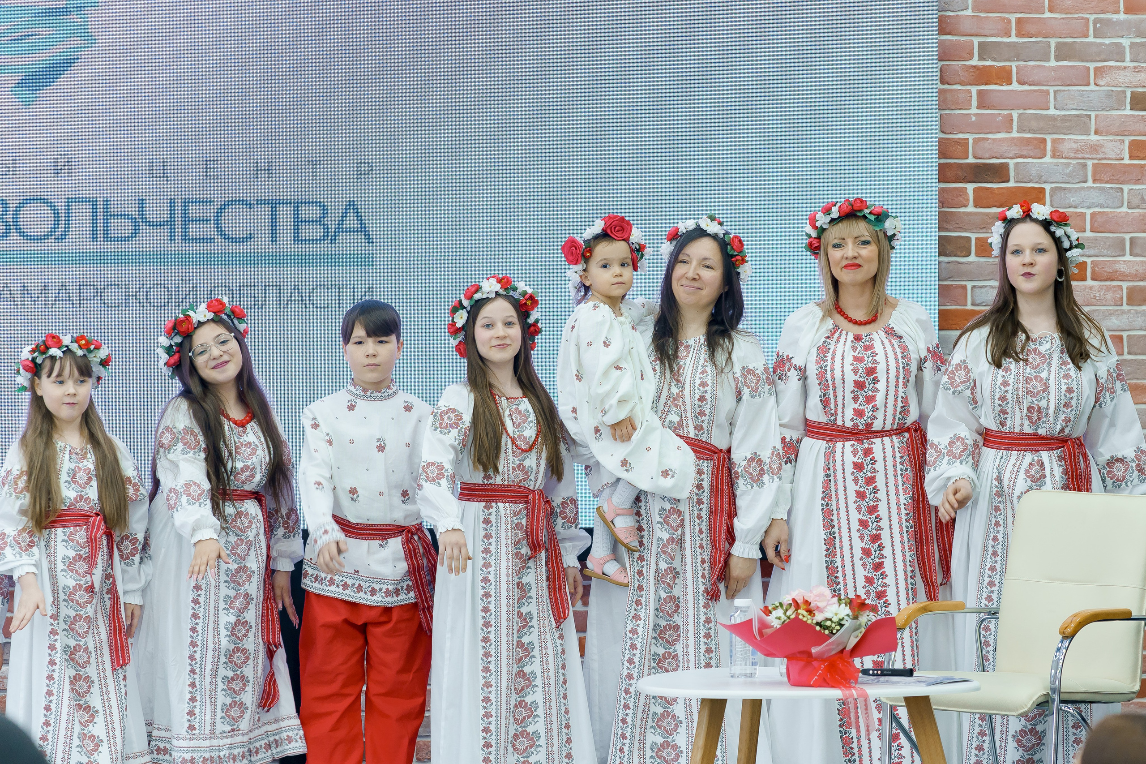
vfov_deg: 12.8
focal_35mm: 107
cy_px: 387
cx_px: 705
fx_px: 3401
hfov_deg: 19.1
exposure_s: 1/125
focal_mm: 85
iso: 1000
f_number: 4
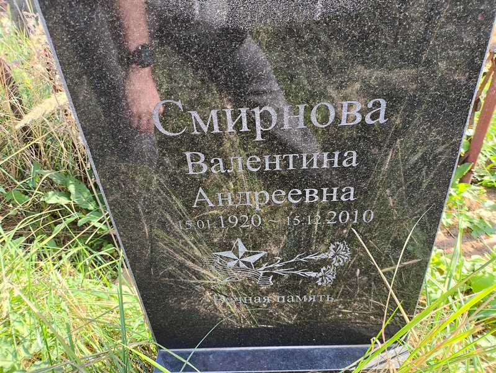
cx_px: 248
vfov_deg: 54.9
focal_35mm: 25
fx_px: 358
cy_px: 186
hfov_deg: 69.4
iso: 50
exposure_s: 1/180
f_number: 1.7
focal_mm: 4.71
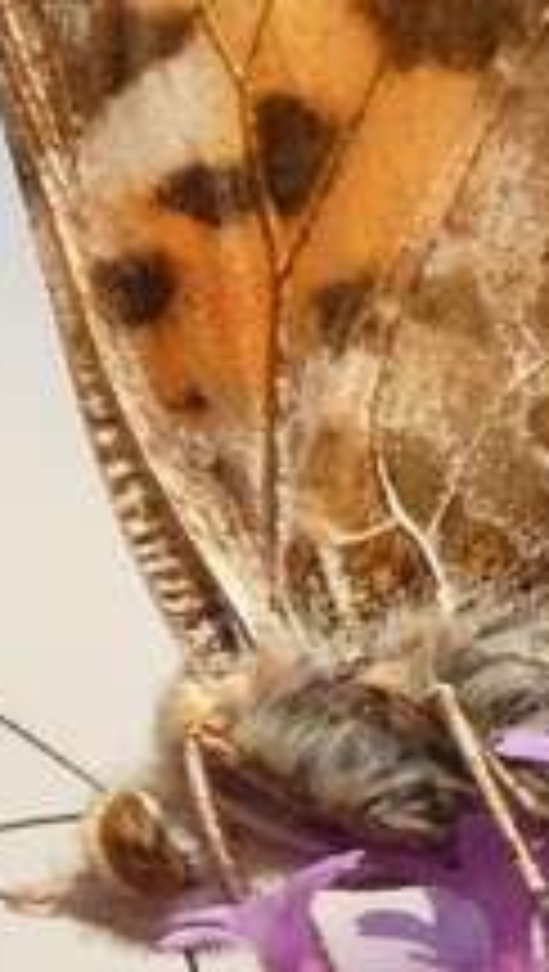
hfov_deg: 1.5
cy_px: 504
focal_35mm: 787
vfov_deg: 2.7
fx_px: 20304
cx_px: 448
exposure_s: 1/160
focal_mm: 32.7
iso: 80
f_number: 5.5
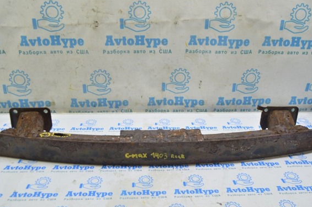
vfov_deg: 38.8
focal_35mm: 34
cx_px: 158
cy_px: 97
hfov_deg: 55.9
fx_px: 294
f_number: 5.6
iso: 400
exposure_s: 1/20
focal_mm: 20
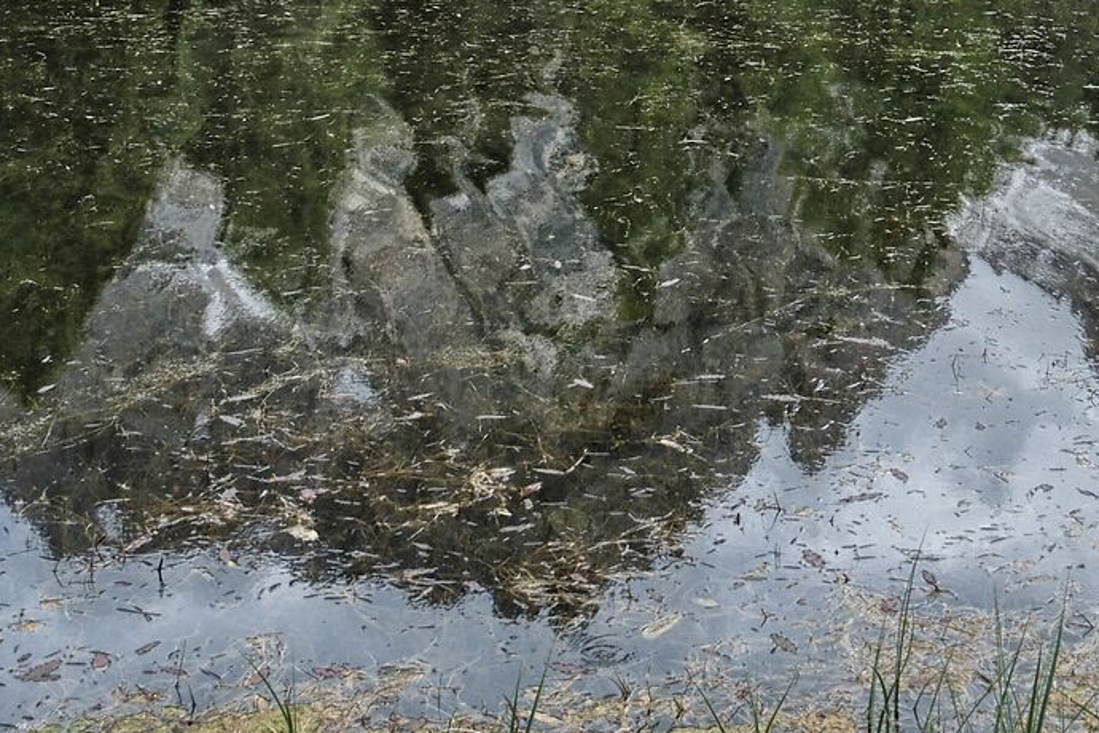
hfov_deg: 25.1
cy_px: -269
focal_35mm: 80
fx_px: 2442
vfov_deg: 16.0
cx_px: 800
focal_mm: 15
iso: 160
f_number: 13
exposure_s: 1/42
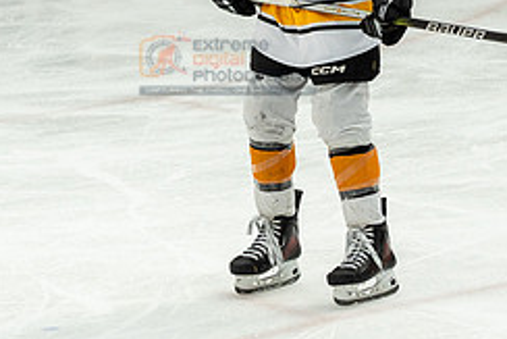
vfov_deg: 4.5
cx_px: 229
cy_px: 63
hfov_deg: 6.7
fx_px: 4326
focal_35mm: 307
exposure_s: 1/1600
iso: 800
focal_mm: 86
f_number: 3.5
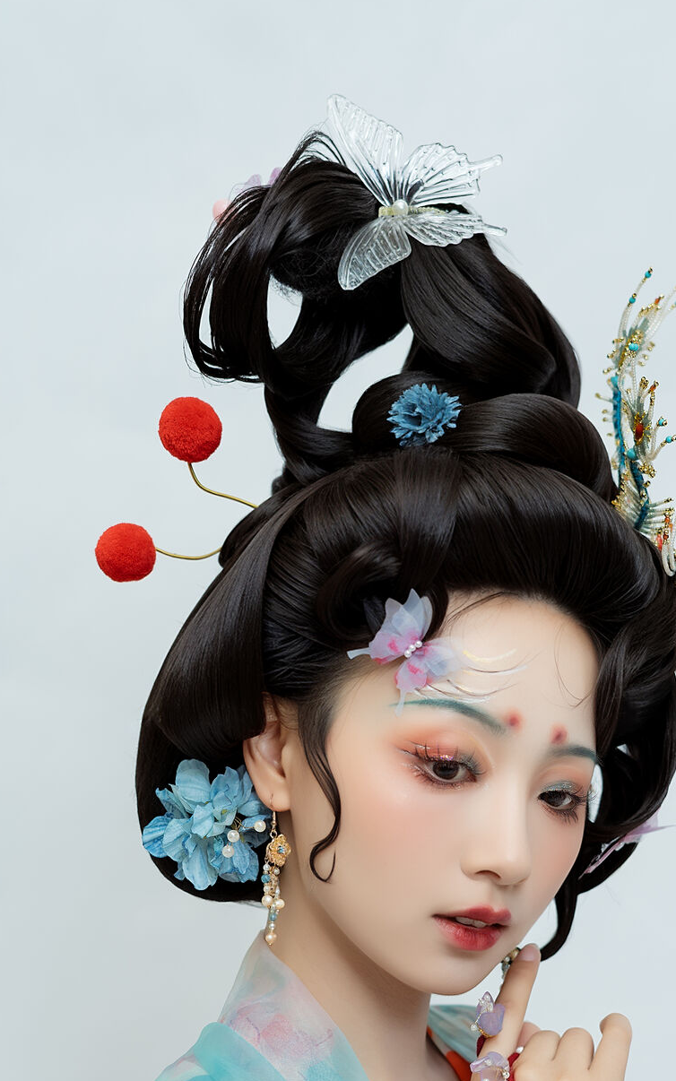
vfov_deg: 26.9
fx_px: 2240
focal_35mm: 76
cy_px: 779
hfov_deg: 17.2
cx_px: 396
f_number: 3.5
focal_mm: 50
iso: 100
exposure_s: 1/125
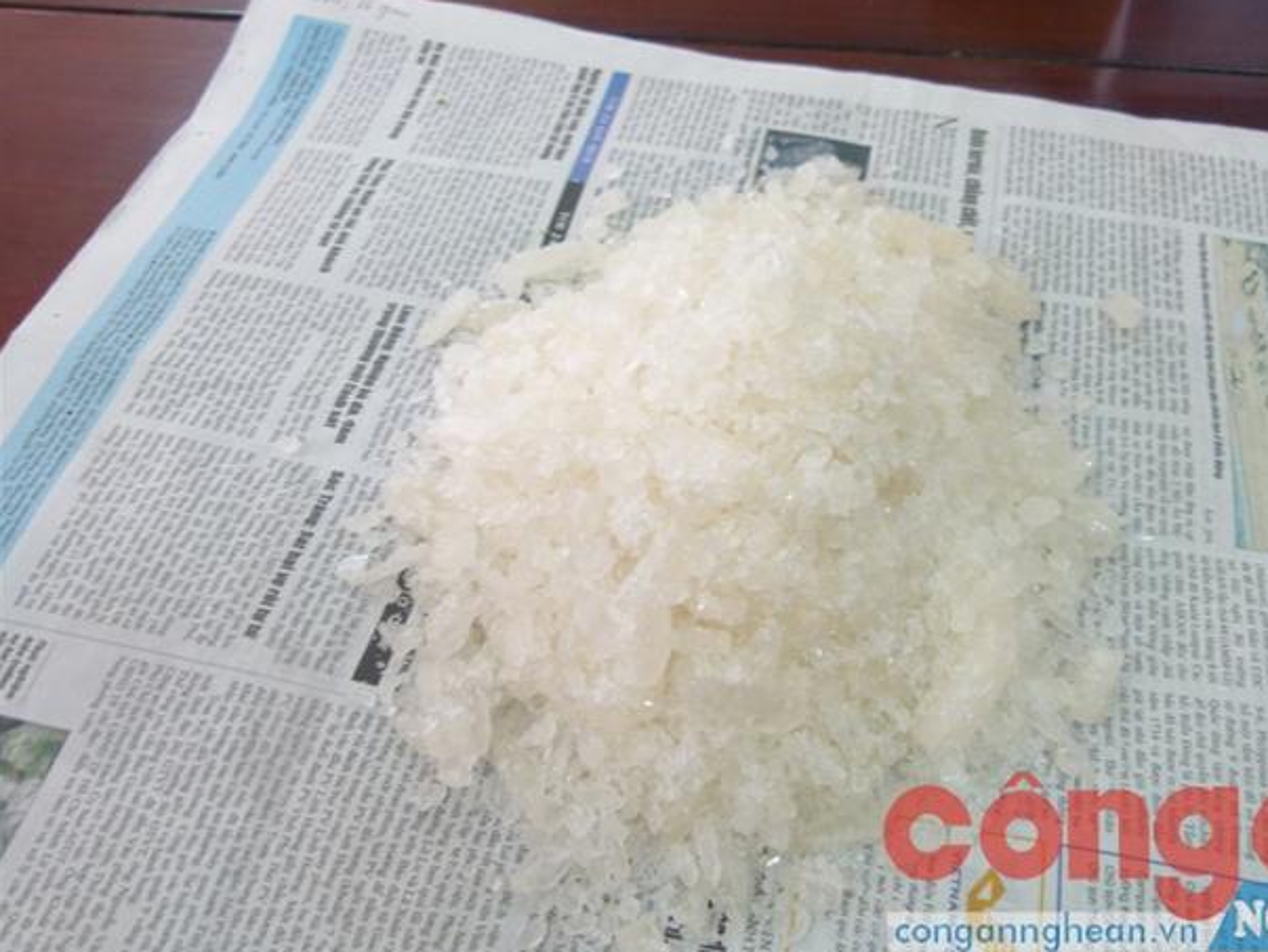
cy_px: 442
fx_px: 1063
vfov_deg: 48.2
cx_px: 734
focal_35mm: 29
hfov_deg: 61.3
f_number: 2.8
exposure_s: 1/13
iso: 100
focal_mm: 4.5
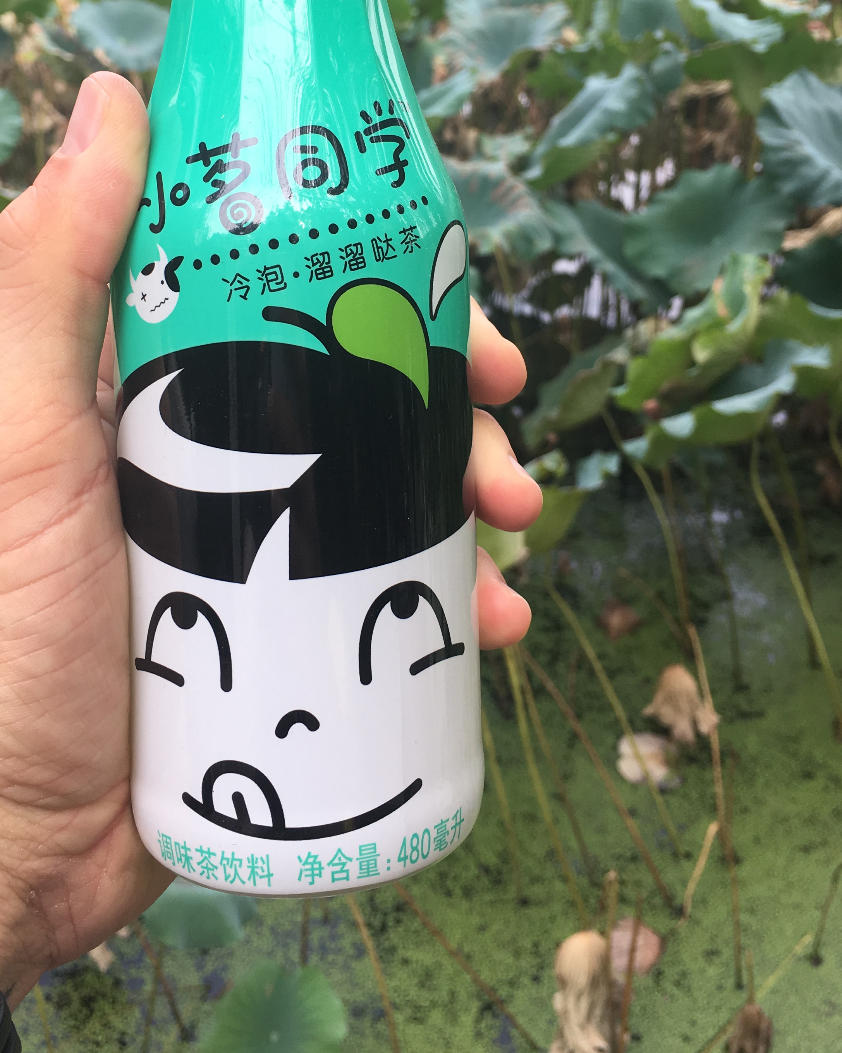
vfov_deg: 43.0
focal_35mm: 42
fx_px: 1308
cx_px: 382
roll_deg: +0.2
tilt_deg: -22.9
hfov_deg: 35.7
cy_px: 322
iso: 25
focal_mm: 4.15
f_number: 2.2
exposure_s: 1/232
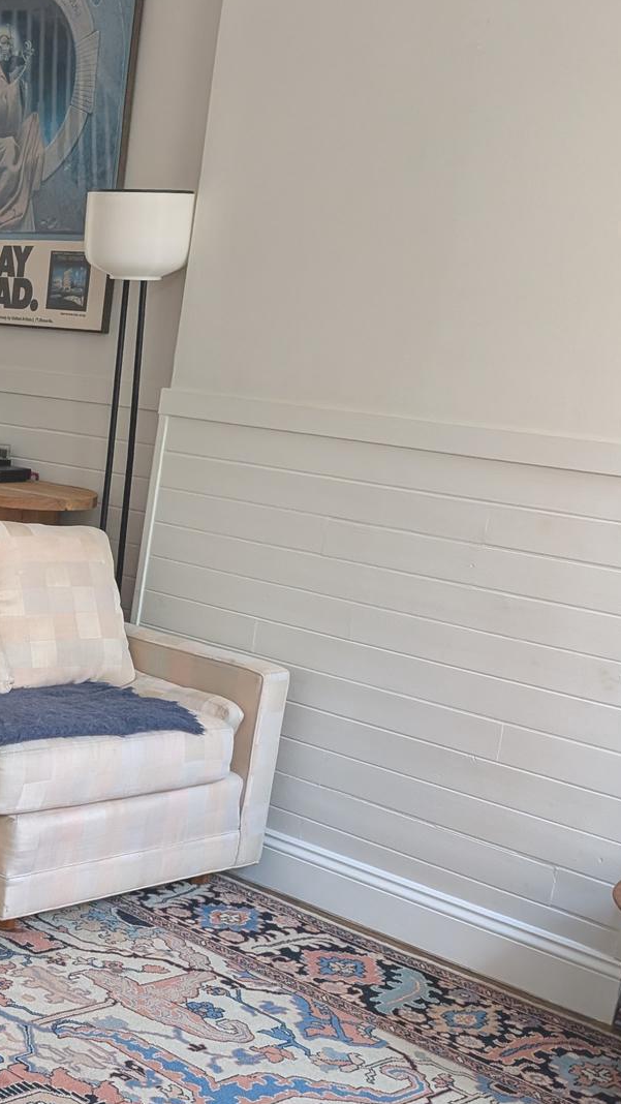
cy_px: 701
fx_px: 1463
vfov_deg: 41.0
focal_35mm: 50
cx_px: -163
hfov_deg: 21.8
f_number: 1.68
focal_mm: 6.9
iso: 93
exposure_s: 1/135
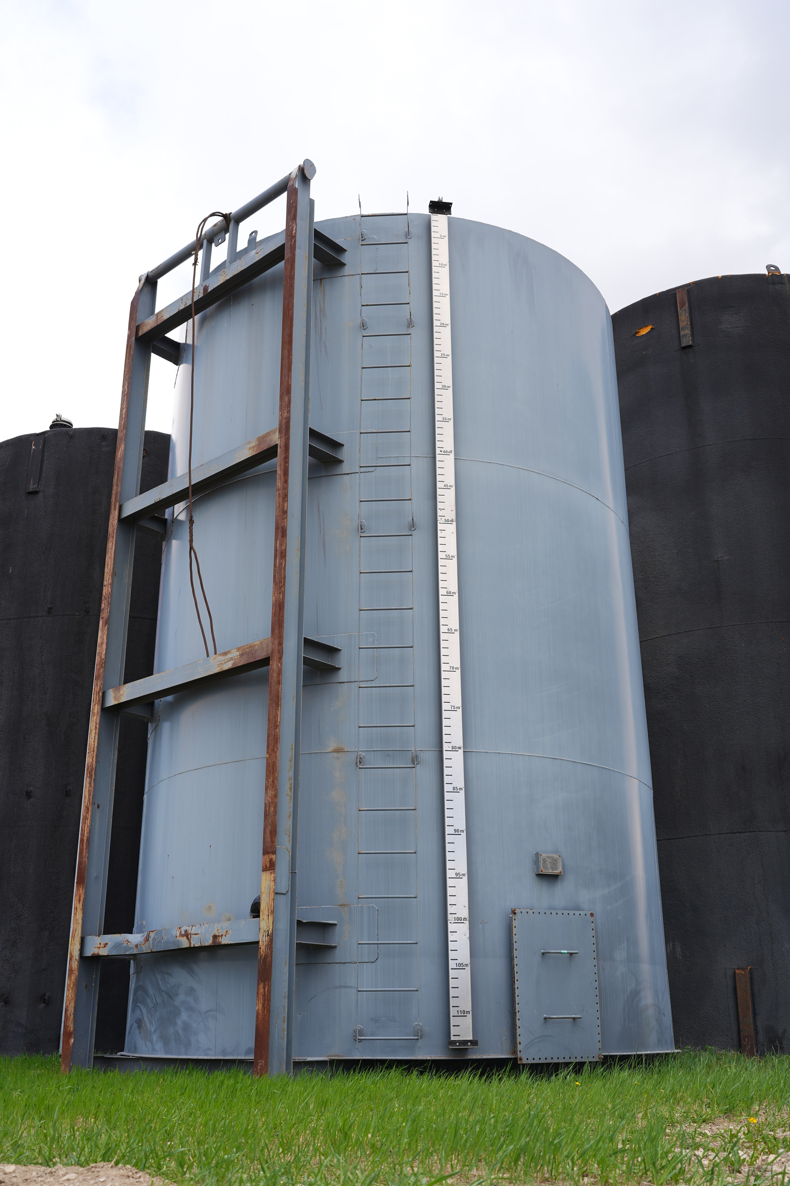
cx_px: 395
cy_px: 593
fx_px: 1152
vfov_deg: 54.4
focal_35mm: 35
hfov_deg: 37.9
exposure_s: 1/200
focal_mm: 35
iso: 100
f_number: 6.3
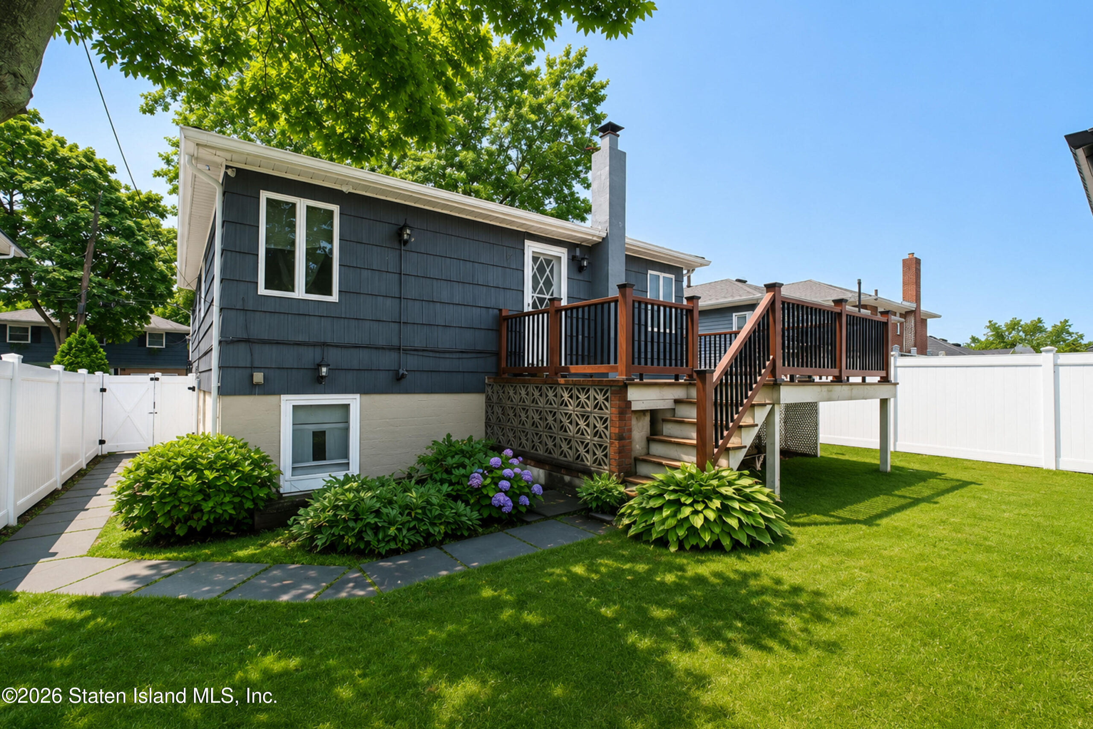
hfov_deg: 100.4
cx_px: 546
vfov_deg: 77.3
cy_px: 364
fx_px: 455
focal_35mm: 15
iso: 1250
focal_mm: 10
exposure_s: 1/100
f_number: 9
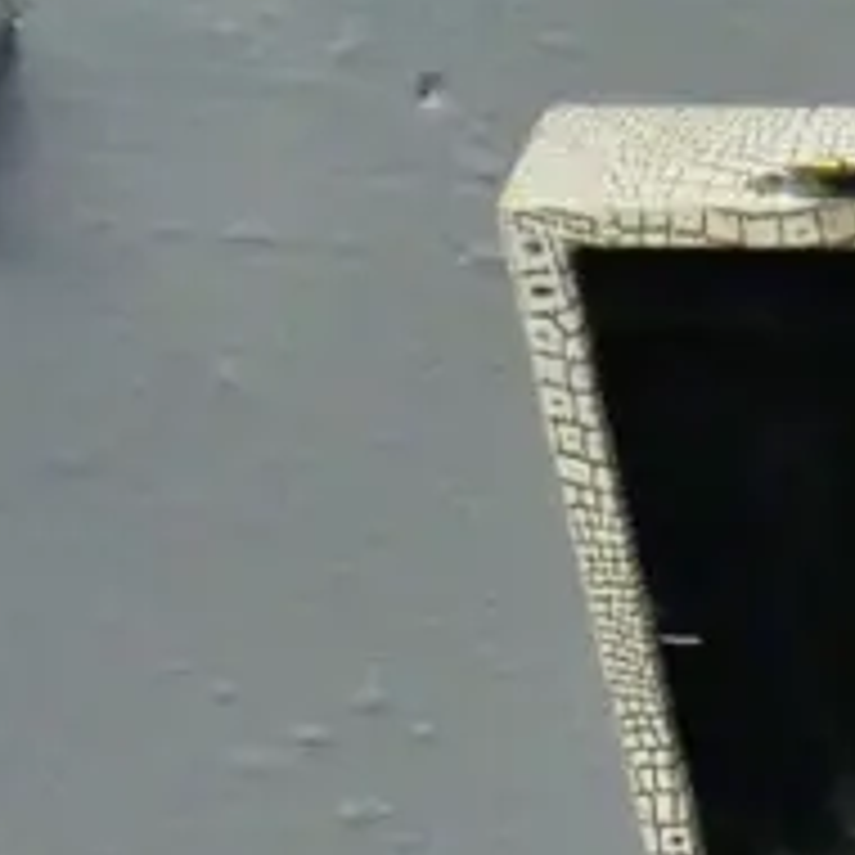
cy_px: 1710
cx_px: 2043
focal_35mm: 162
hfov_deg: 9.6
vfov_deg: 10.0
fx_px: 4527
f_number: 5.6
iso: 3200
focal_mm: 17
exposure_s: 1/250
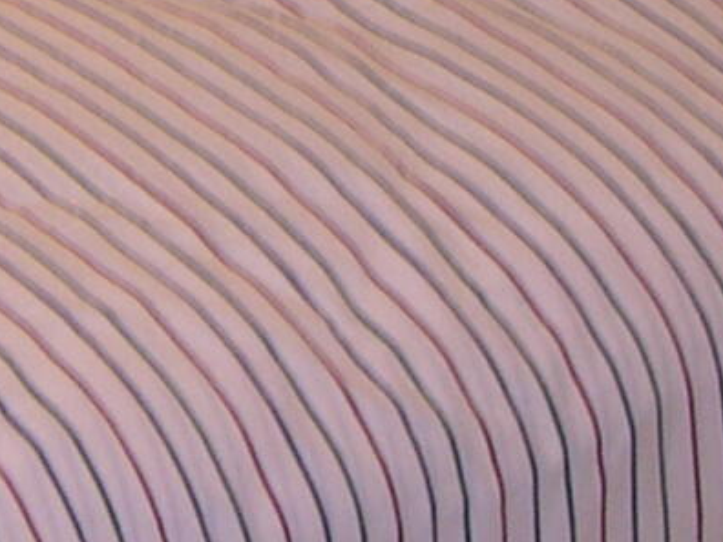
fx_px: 4553
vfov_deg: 6.5
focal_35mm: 218
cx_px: -301
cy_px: -750
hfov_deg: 8.9
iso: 100
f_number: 2.8
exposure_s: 1/30.1
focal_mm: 8
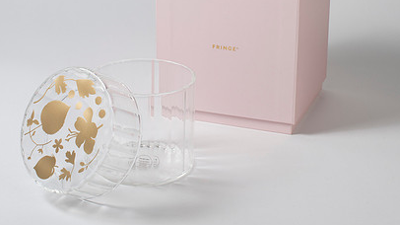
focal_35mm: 76
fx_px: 806
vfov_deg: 15.8
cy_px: 44
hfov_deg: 27.9
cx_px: 200
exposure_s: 1/200
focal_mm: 50
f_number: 16
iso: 100
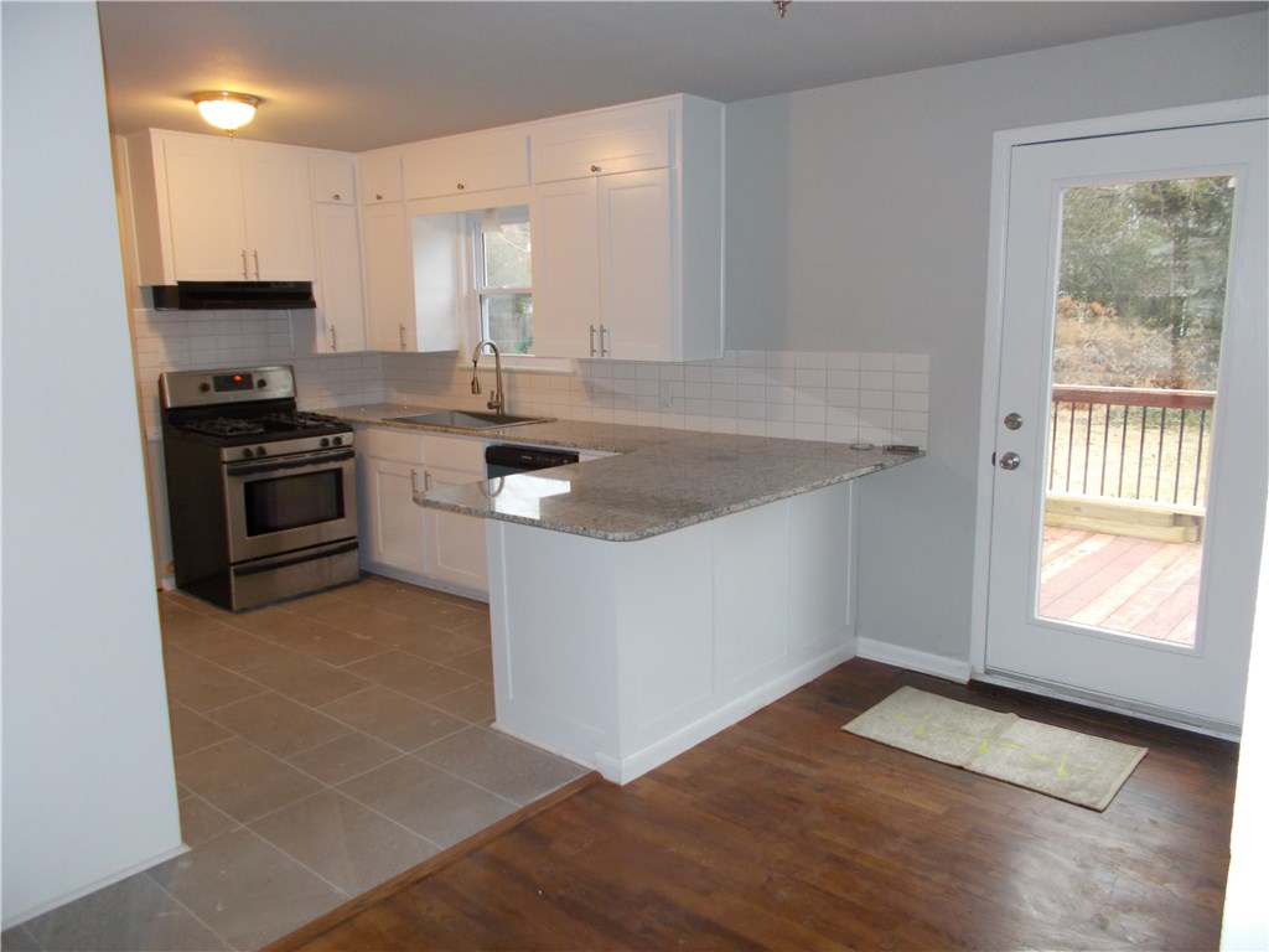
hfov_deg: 67.3
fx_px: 953
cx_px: 634
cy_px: 476
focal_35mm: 26
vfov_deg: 53.1
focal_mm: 4.6
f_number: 3.2
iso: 220
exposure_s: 1/25
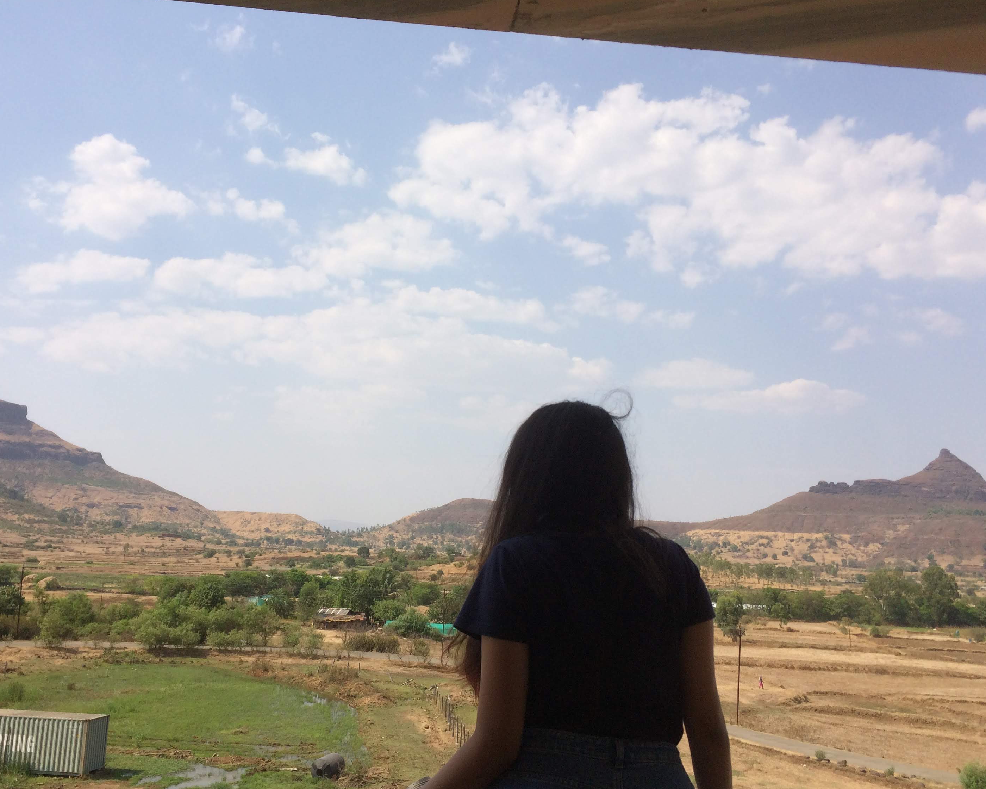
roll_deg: -2.4
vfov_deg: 44.5
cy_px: 427
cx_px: 448
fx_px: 963
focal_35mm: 33
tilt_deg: +7.5
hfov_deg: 54.1
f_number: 2.2
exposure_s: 1/3165
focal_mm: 4.15
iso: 32
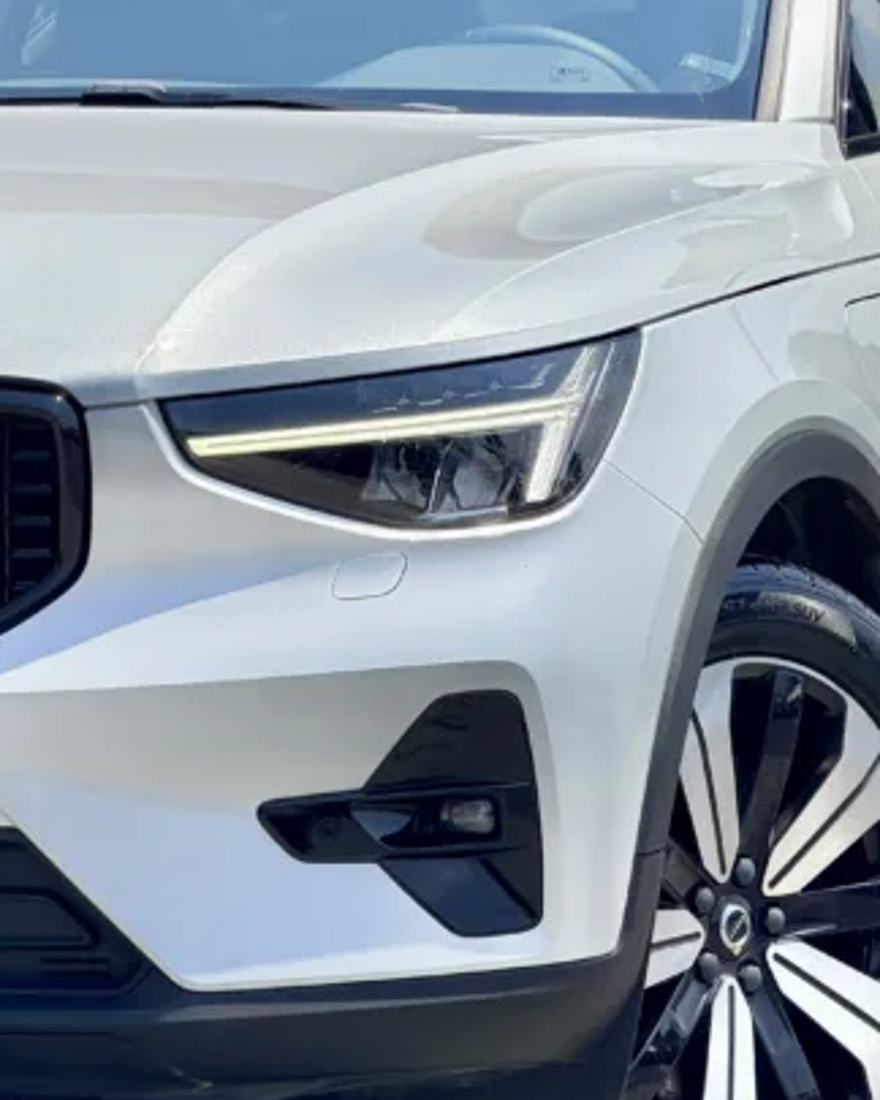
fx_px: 8041
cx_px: 160
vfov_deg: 7.8
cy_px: 320
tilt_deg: -1.8
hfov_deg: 6.3
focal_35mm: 247
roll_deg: +0.2
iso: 20
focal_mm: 16.89
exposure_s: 1/1033
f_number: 2.8
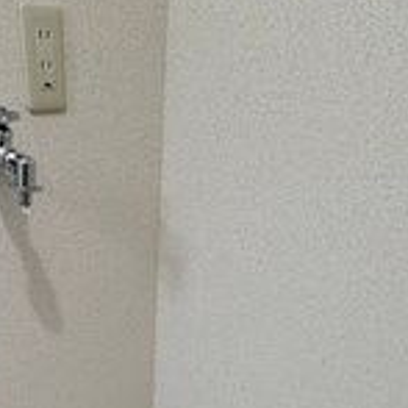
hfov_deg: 36.0
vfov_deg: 30.2
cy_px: 500
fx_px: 627
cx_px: 167
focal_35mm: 47
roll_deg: -3.0
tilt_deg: -38.0
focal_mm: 2.22
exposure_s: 1/60
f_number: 2.2
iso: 160
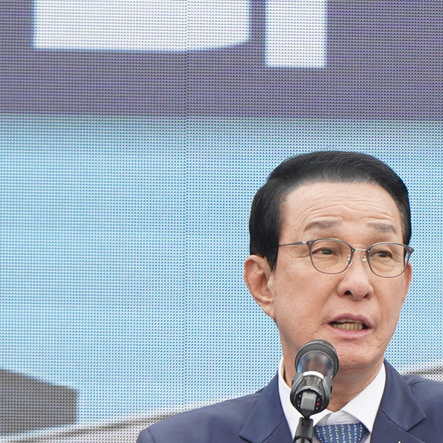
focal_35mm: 880
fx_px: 12741
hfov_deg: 2.0
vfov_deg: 2.0
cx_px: 350
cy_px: 270
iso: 160
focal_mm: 180
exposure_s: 1/640
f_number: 4
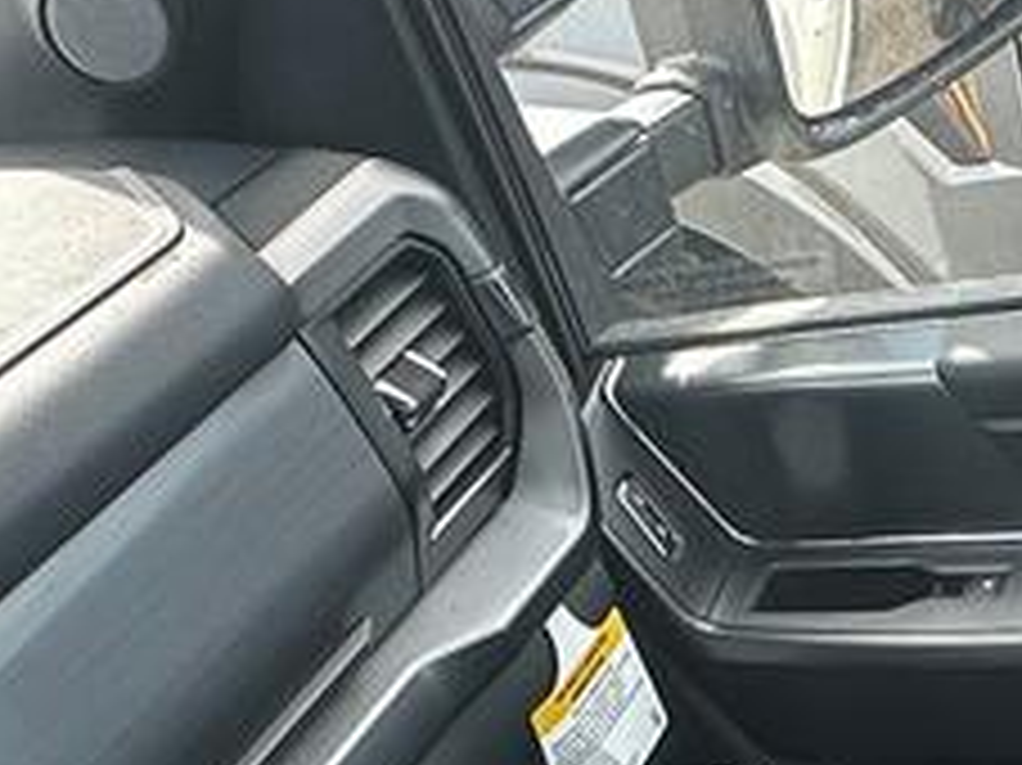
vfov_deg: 15.6
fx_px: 2331
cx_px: 1139
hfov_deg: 23.2
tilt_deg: -46.2
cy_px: 1440
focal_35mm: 79
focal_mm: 2.22
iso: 40
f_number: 2.2
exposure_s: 1/99
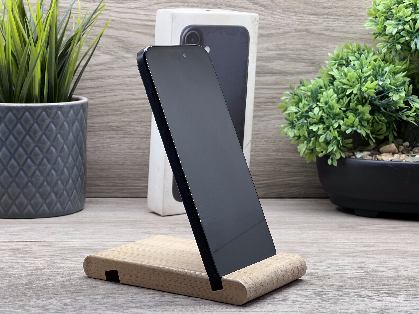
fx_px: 932
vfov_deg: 19.1
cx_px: 210
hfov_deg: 25.3
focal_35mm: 77
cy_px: 157
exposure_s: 1/100
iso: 100
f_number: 2.8
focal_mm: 9
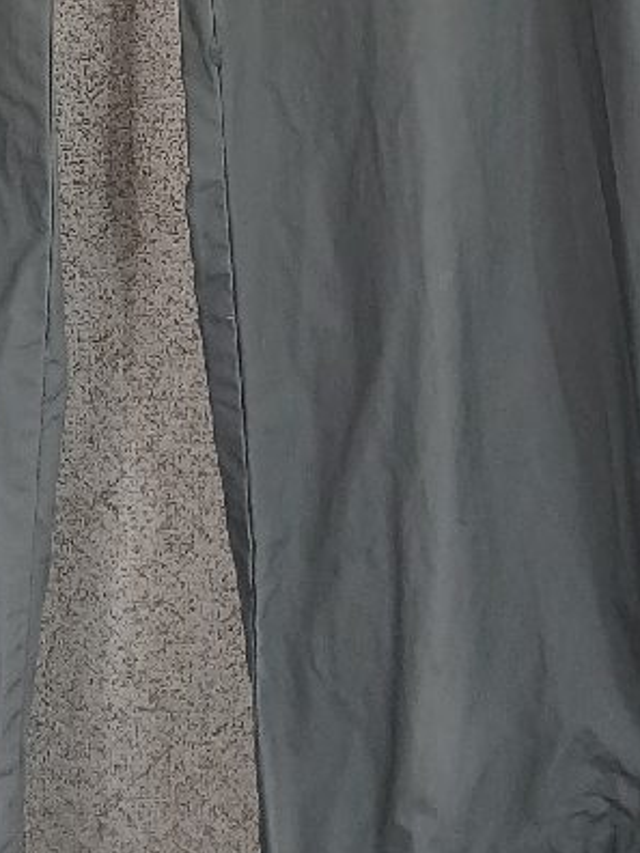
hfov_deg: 13.5
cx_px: 127
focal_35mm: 109
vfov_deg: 15.9
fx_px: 2687
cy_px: -571
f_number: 1.8
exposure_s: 1/50.3
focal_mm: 3.98
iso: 100
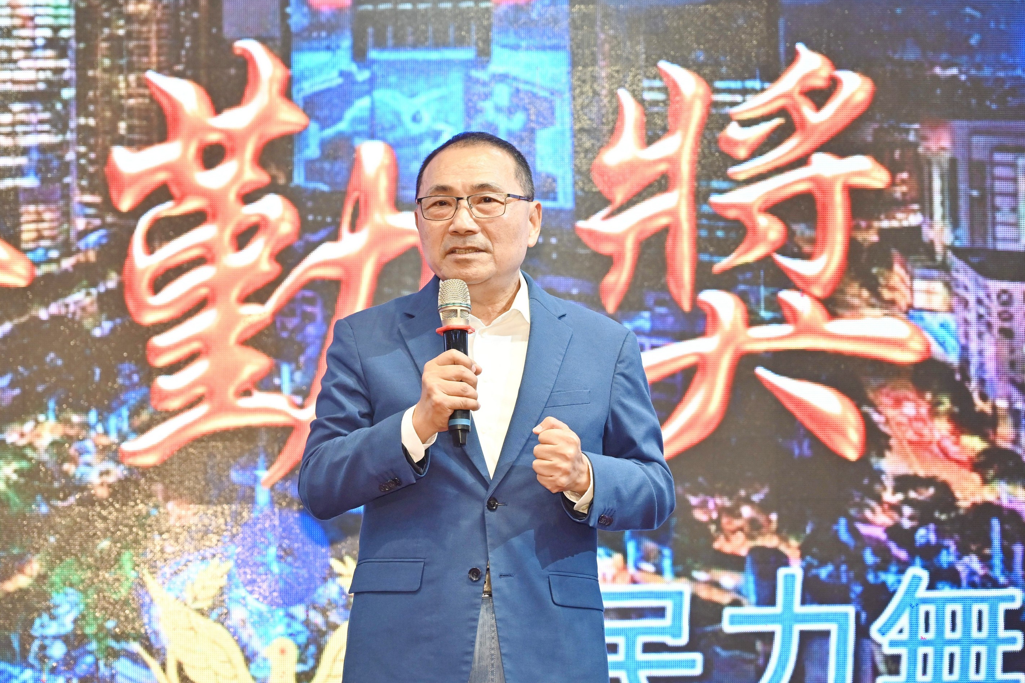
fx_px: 3189
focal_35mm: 112
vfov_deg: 12.2
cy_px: 339
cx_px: 458
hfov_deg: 18.3
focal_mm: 98
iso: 1000
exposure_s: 1/125
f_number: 4
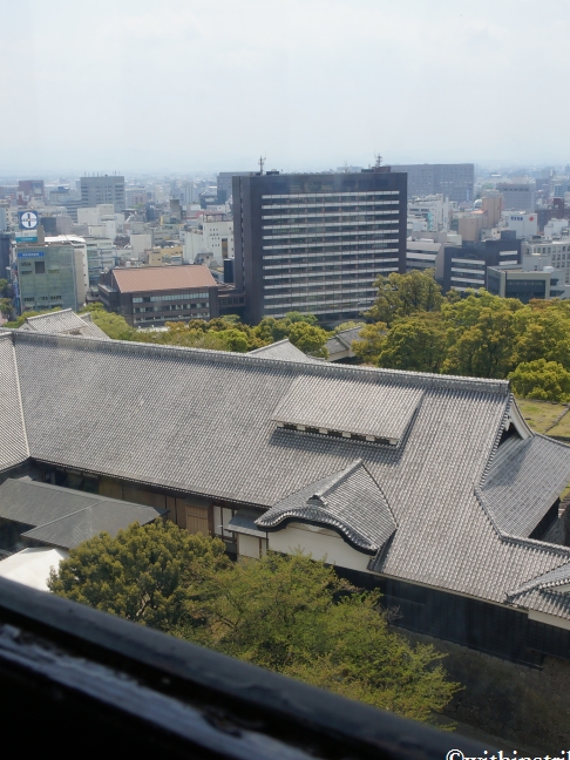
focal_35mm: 40
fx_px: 878
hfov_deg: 36.0
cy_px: 385
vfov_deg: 46.8
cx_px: 280
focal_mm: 18
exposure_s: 1/250
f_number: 13
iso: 200
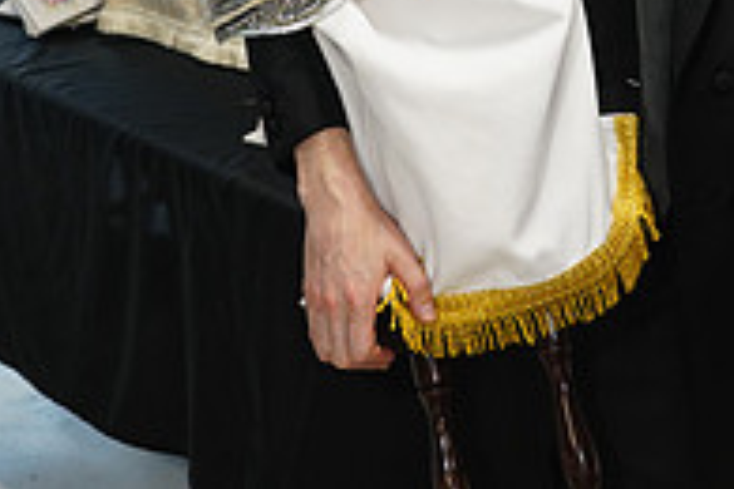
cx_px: 538
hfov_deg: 22.0
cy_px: -235
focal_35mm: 92
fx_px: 1876
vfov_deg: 14.0
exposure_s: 1/100
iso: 2000
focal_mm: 31
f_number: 4.5
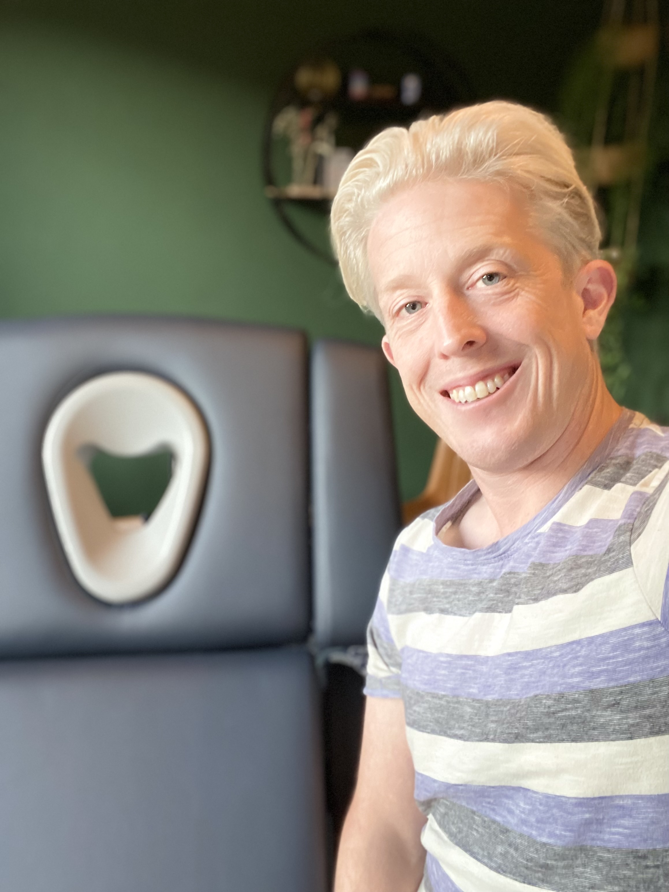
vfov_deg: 60.0
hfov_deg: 46.8
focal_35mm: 30
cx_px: 334
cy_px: 446
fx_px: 773
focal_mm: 2.71
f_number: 2.2
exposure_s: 1/60
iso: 250
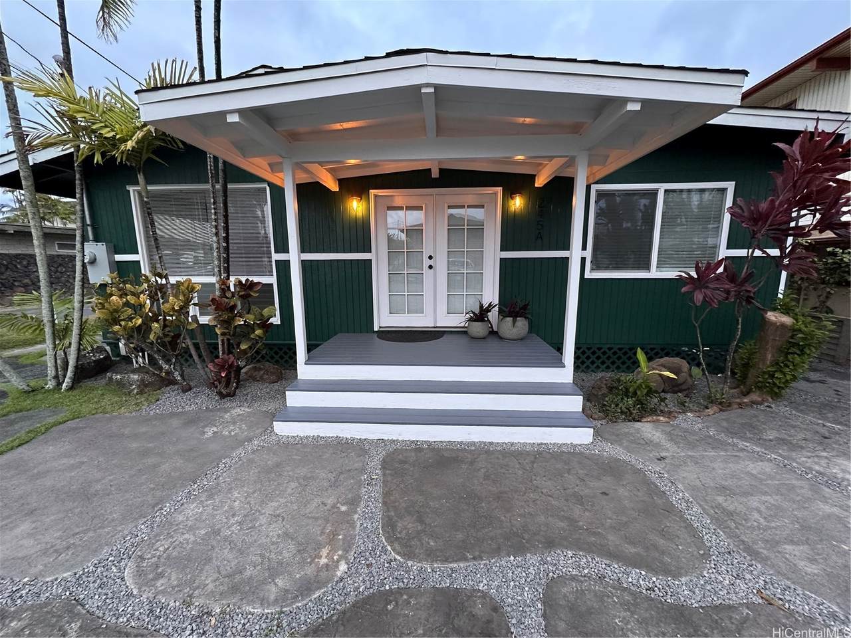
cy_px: 319
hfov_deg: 102.1
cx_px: 426
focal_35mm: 14
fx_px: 344
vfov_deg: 85.7
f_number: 2.2
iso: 320
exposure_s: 1/96
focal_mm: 2.22
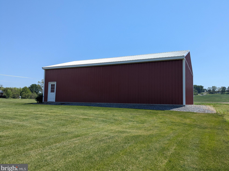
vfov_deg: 49.7
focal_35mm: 28
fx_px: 185
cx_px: 118
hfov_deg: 63.4
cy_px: 85
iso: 50
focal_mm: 4.38
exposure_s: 1/2924
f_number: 1.73
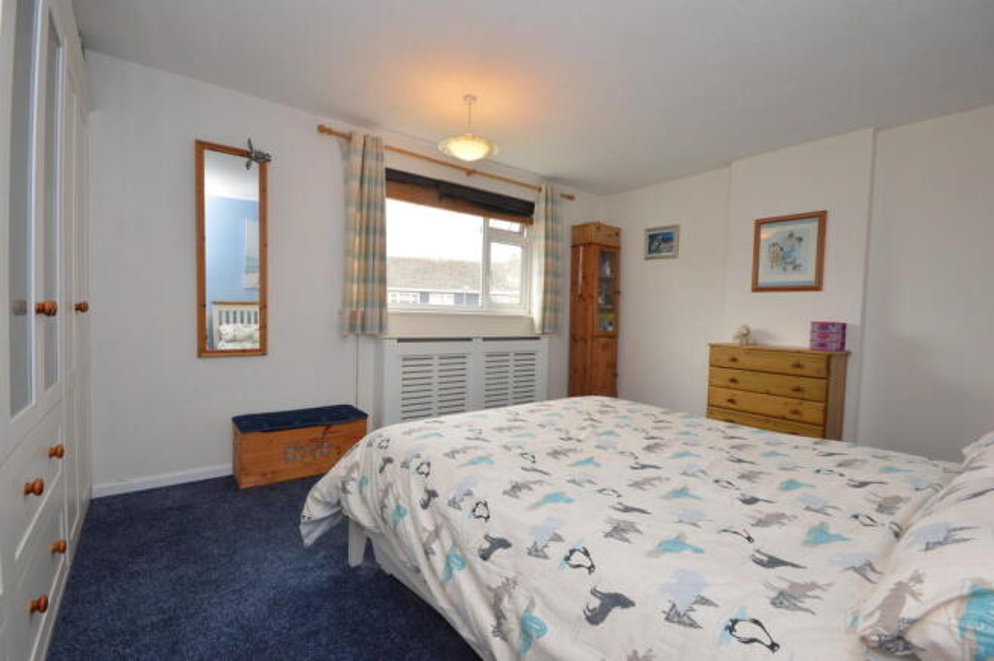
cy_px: 330
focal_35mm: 15
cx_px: 497
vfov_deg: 77.2
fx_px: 414
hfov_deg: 100.4
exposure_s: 1/15
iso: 800
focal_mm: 10
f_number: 11
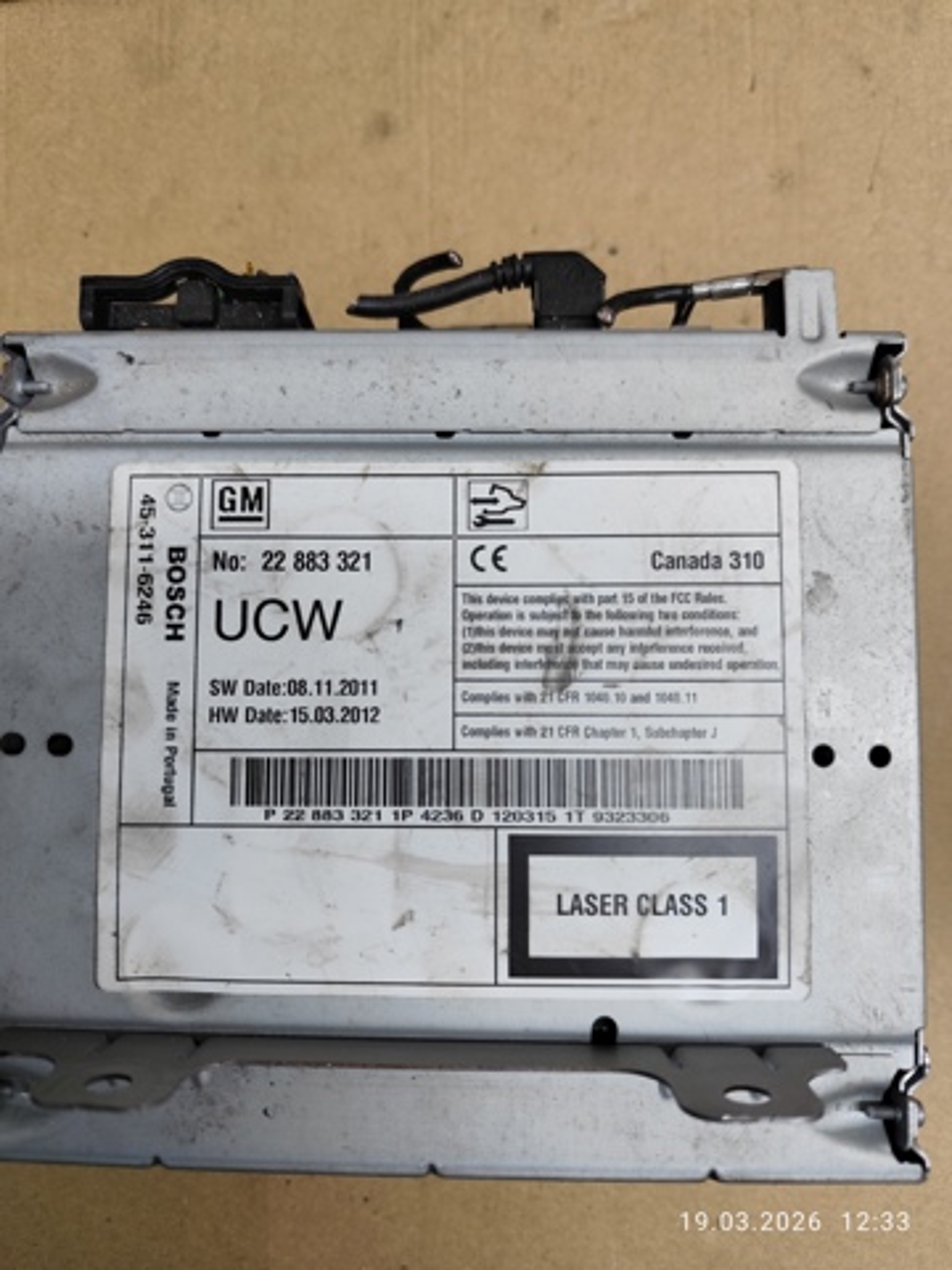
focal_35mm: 23
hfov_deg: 58.9
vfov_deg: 73.9
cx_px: 476
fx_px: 843
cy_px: 635
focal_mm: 6.19
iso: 160
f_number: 1.65
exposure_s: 1/100
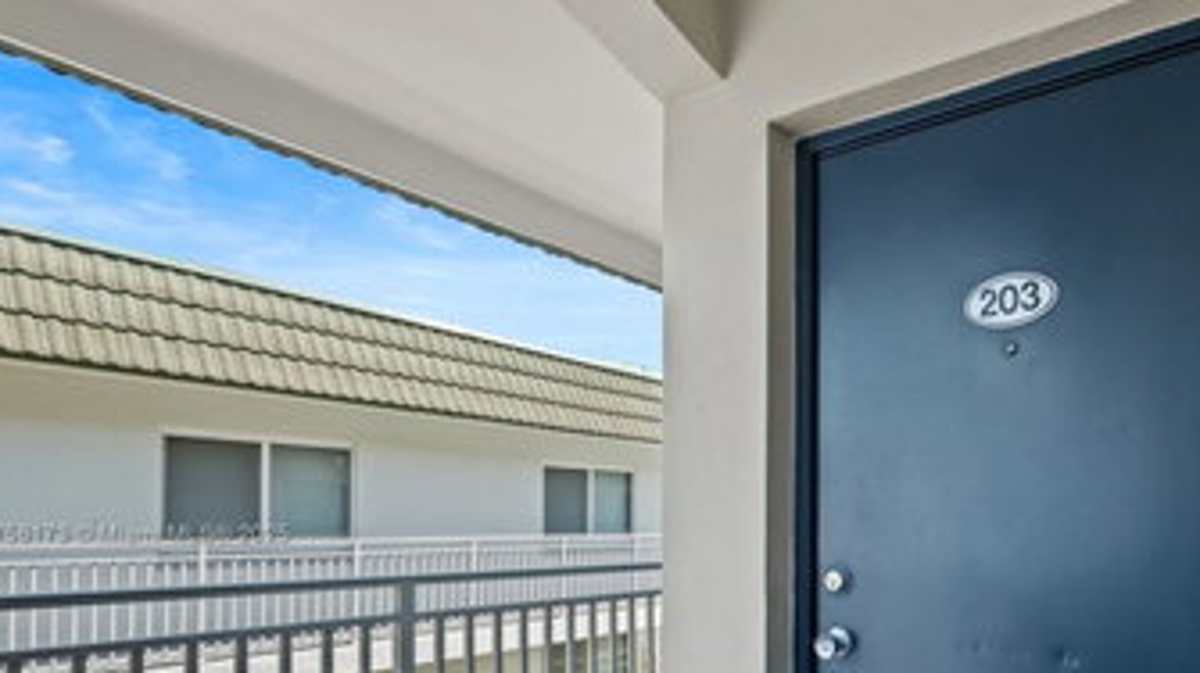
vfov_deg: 45.3
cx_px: 804
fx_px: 763
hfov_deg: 73.9
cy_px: 537
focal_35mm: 24
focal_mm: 16
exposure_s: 1/15
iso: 280
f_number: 8
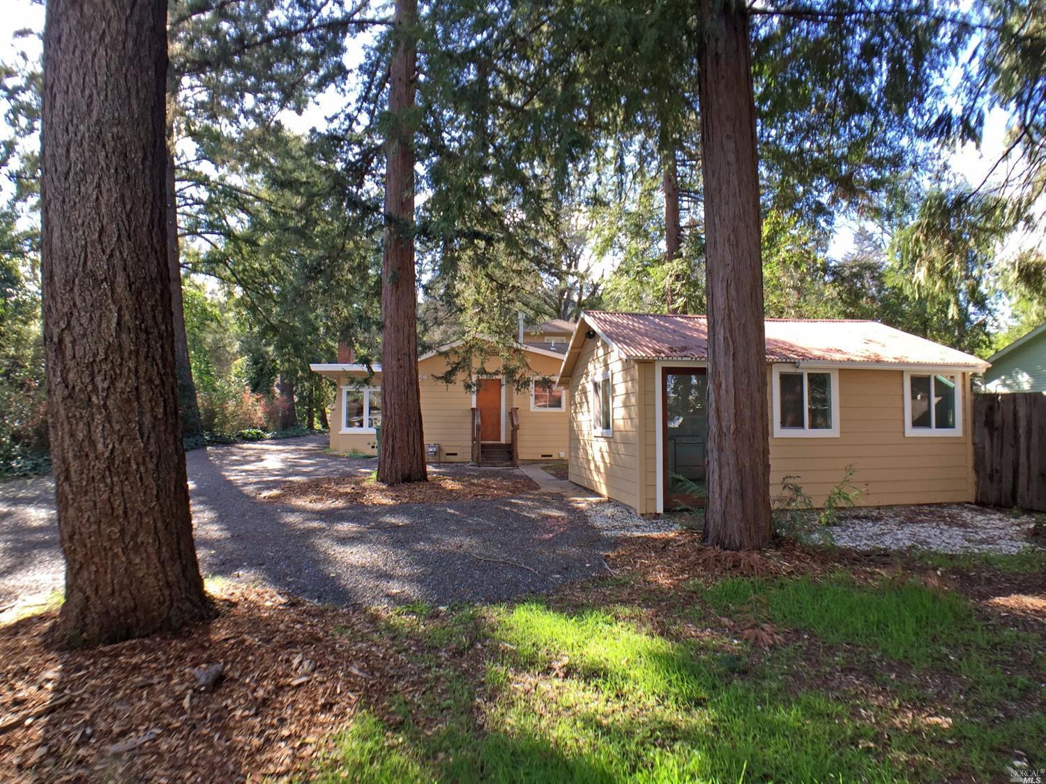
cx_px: 523
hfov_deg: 61.7
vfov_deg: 48.2
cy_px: 392
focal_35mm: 29
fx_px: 876
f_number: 2.2
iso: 32
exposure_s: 1/146
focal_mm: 4.15
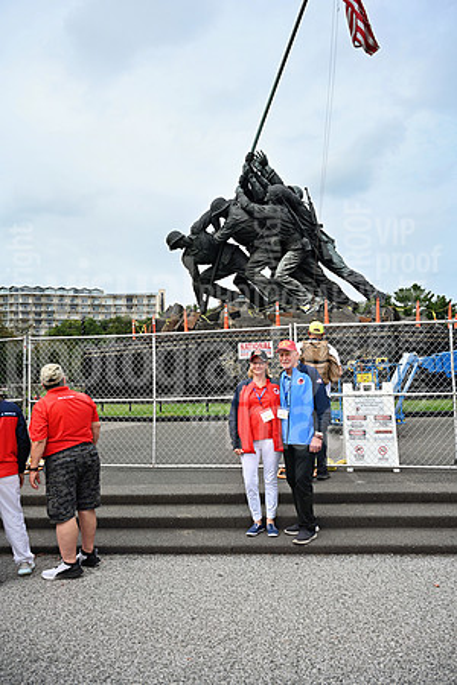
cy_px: 342
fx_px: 533
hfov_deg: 46.4
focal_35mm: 28
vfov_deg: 65.5
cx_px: 228
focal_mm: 28
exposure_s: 1/320
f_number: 4
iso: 64
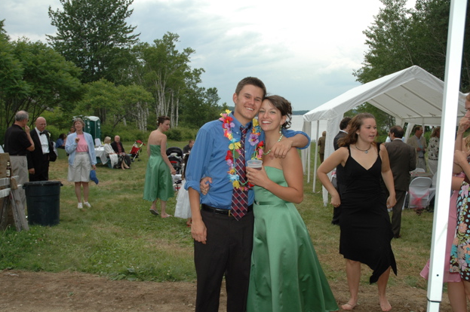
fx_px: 483
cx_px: 235
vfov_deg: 35.9
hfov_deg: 51.9
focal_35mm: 37
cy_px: 158
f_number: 5.6
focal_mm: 24
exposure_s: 1/500
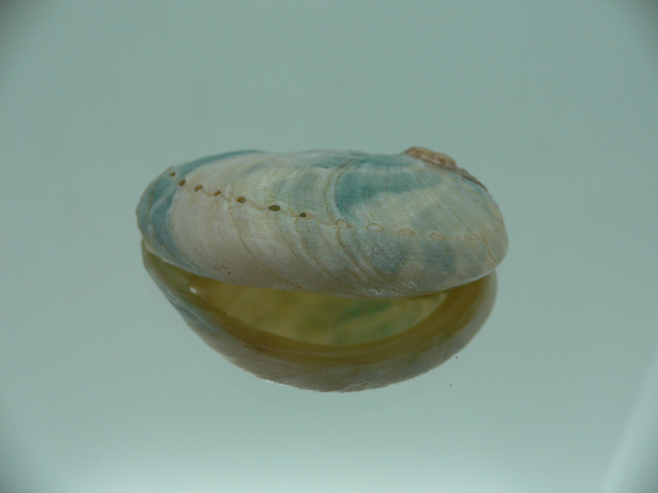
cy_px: 246
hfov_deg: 52.6
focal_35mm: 35
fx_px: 665
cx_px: 329
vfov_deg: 40.7
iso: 80
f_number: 2.8
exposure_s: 1/60
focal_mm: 4.6
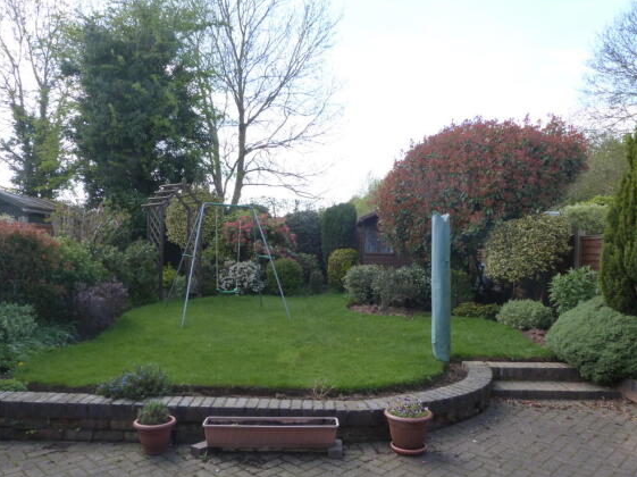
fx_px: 478
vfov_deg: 53.0
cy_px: 246
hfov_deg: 67.3
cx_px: 308
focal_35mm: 26
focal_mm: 4.5
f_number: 5.6
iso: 200
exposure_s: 1/200
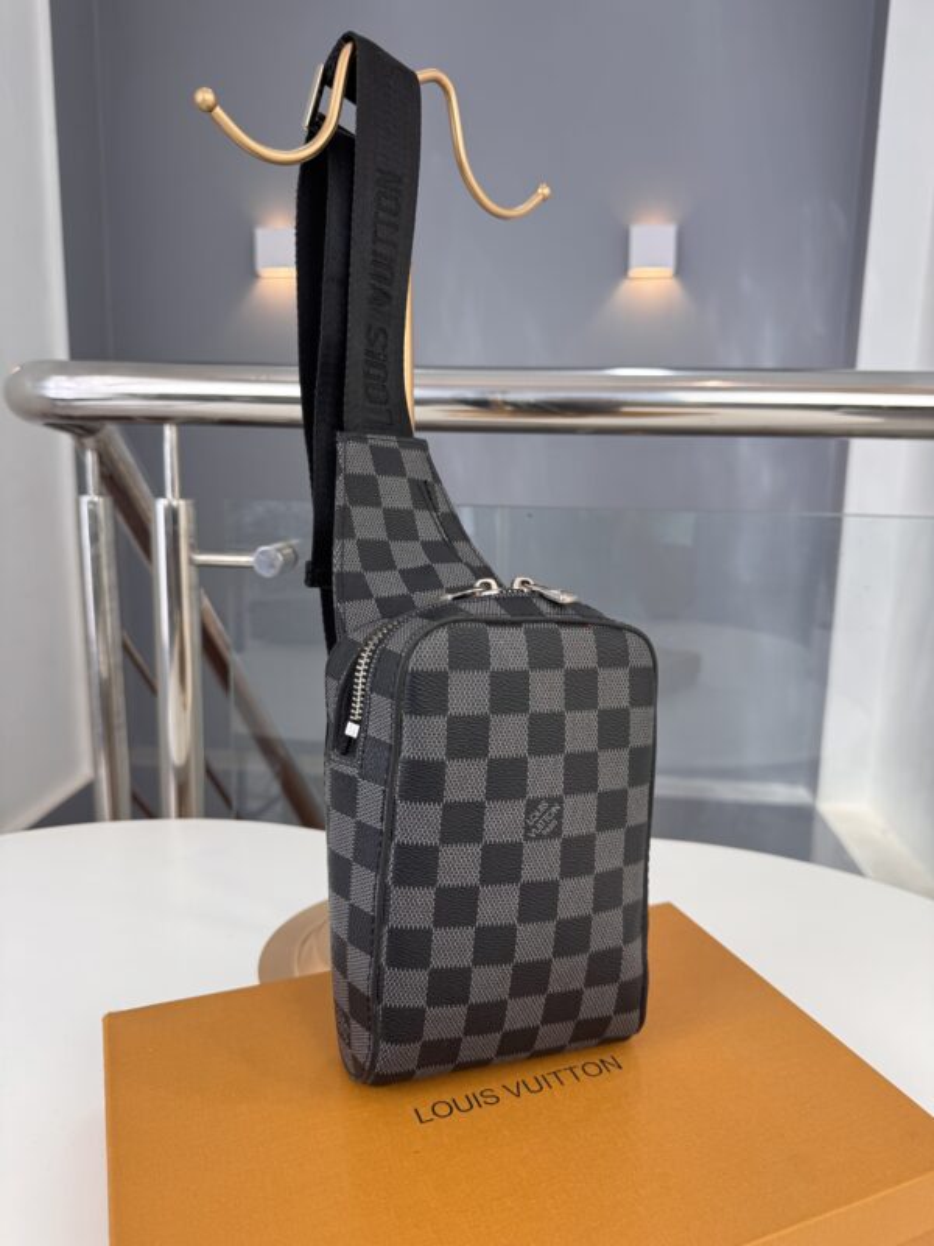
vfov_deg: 71.6
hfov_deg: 56.8
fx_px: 863
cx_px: 467
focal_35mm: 24
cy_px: 623
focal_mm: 6.76
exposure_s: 1/120
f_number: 1.78
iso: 100
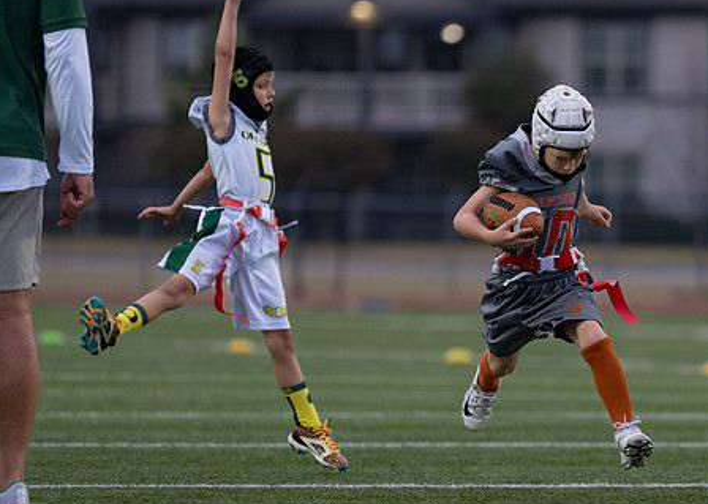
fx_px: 8115
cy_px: 328
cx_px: 604
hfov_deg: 5.0
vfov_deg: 3.6
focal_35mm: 404
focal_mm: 200
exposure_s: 1/1000
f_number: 2.8
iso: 800
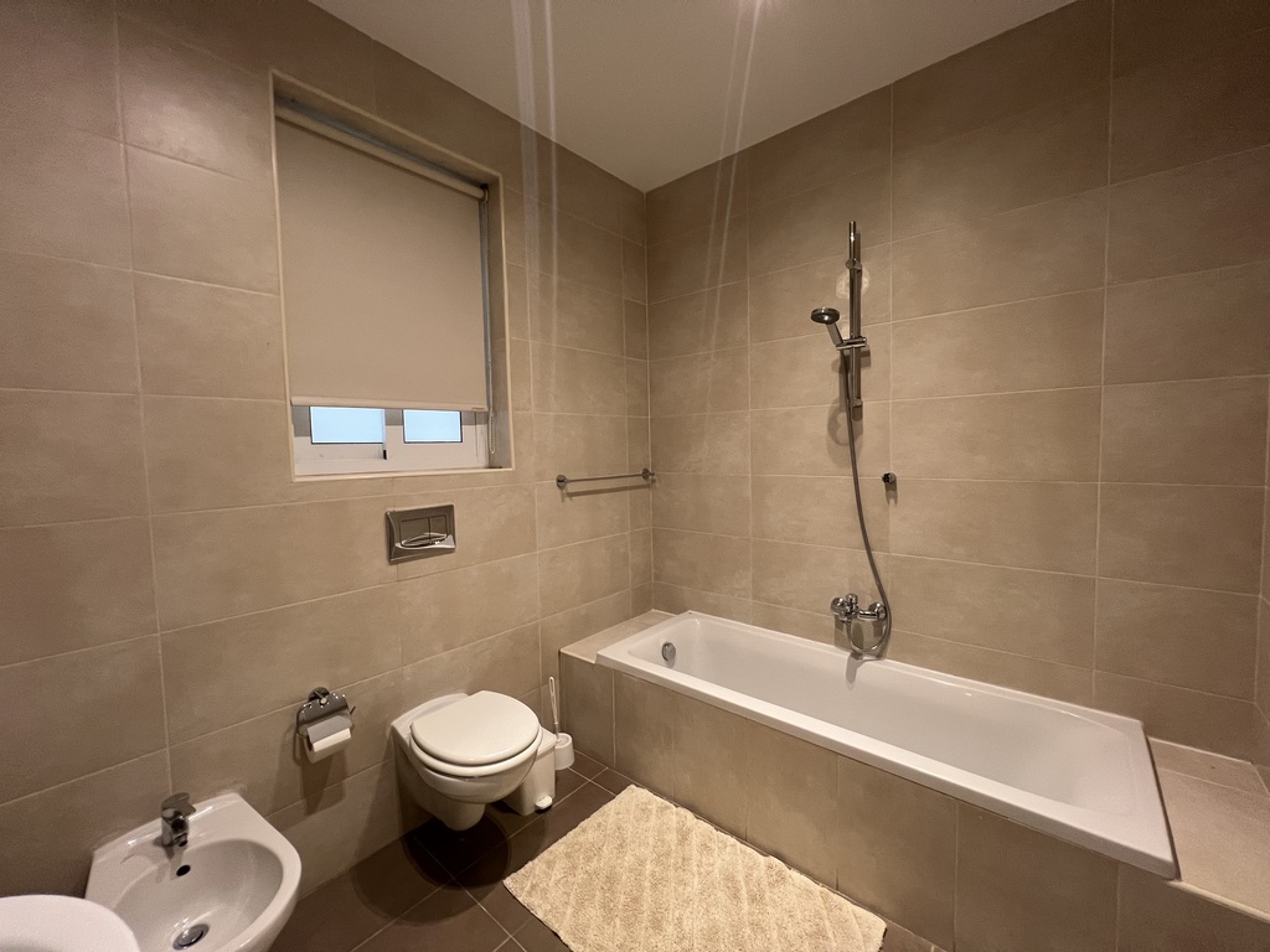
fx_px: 477
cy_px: 476
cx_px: 635
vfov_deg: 89.9
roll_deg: +1.6
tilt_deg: -3.1
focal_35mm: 13
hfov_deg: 106.2
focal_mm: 1.57
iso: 250
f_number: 1.8
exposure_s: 1/50
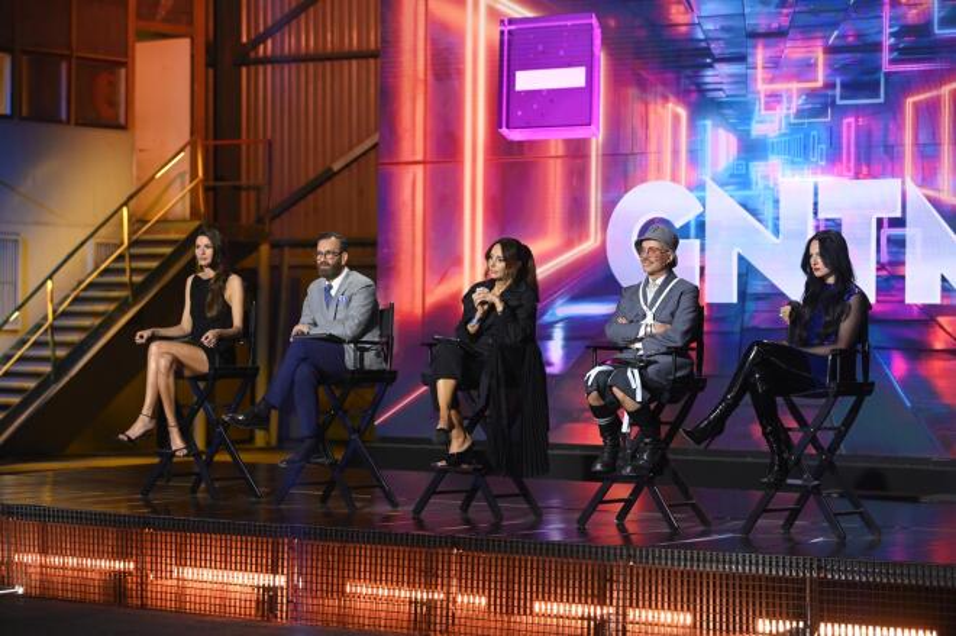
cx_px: 478
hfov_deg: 20.0
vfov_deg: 13.4
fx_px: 2707
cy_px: 318
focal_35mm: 102
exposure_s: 1/250
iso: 4000
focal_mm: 102
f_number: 3.5
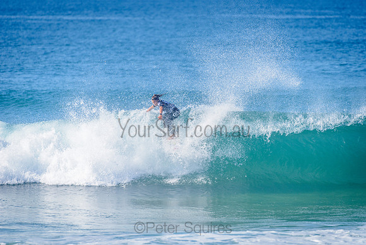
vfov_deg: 2.7
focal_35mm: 505
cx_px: 183
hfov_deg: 4.1
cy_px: 122
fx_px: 5137
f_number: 5.6
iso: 200
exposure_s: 1/2000
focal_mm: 500
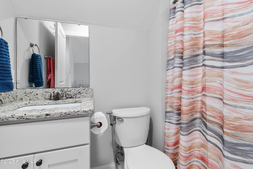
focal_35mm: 15
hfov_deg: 100.4
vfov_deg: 77.3
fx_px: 105
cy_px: 84
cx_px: 126
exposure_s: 1.3
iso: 100
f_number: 4.5
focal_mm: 10
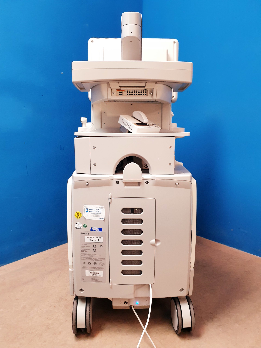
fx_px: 261
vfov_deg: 67.3
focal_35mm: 26
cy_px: 174
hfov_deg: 53.1
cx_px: 130
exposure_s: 1/50
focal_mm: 4.3
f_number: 2.4
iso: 320
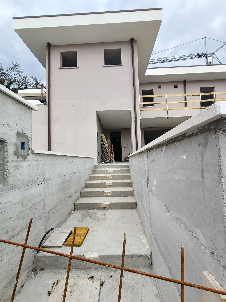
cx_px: 113
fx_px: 139
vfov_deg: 94.5
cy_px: 151
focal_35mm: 16
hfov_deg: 78.1
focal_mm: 1.68
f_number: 2.2
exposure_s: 1/304
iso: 64
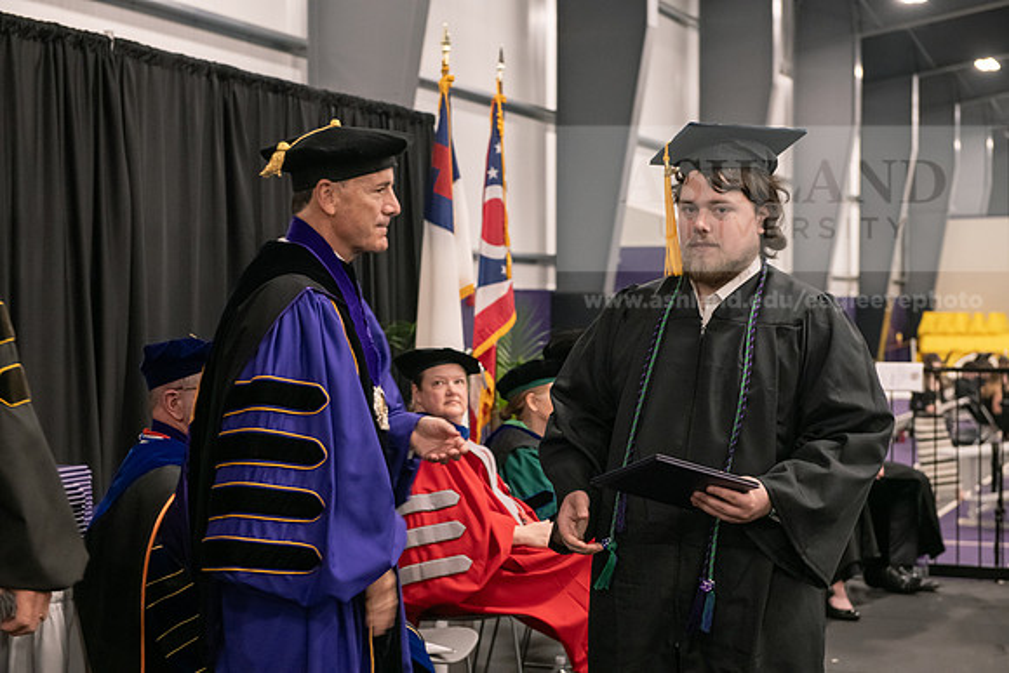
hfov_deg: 32.4
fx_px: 1738
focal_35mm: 62
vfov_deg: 21.9
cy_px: 336
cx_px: 504
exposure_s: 1/125
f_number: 5
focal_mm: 62
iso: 2500
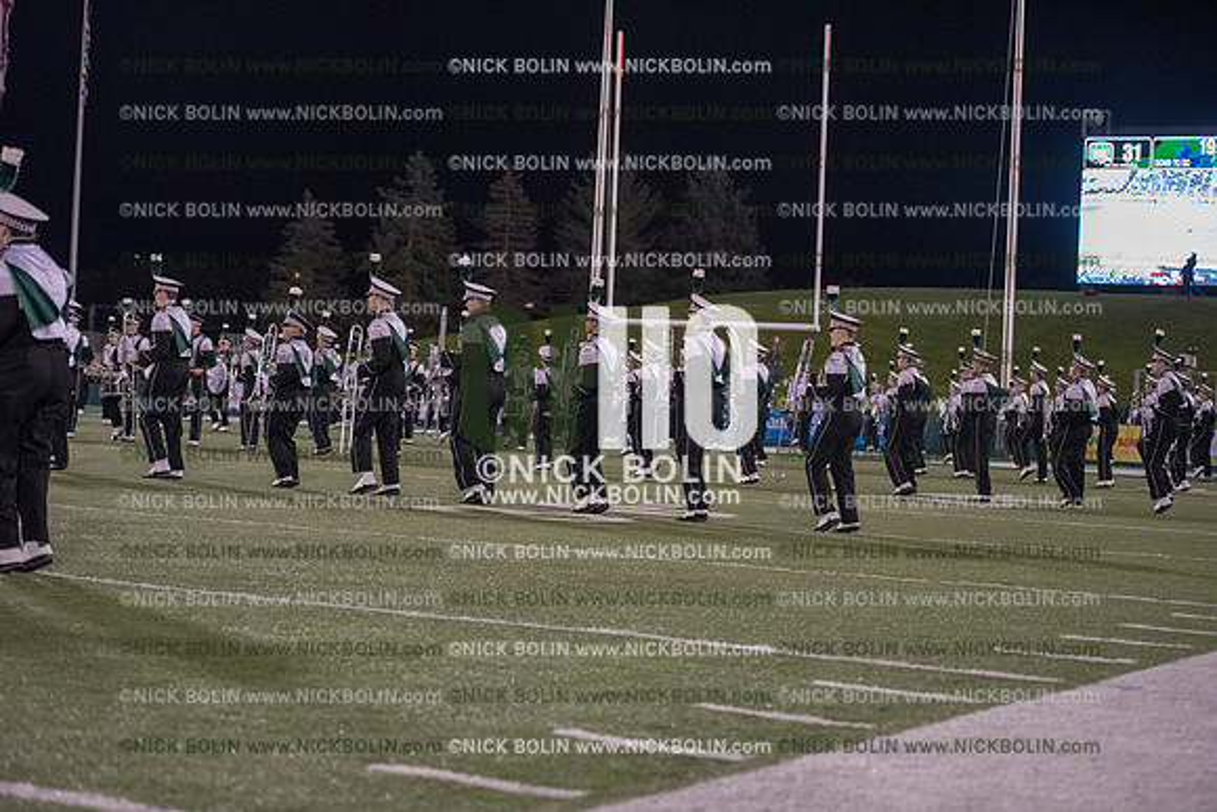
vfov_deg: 19.5
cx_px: 608
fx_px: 2367
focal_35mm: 70
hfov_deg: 28.8
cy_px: 406
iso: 5000
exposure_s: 1/1250
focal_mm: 70
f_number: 3.2
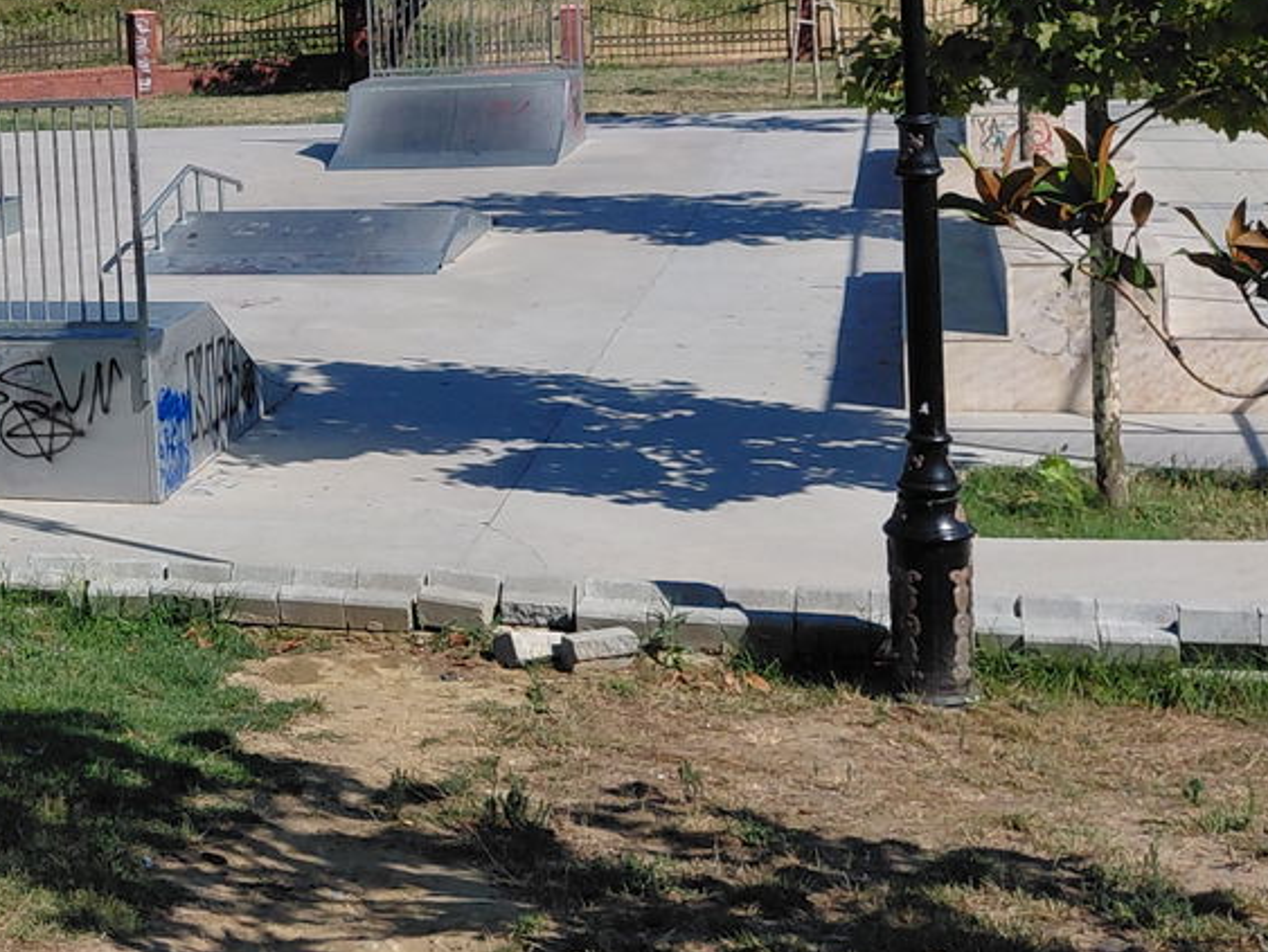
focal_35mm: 71
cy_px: 131
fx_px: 2602
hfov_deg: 24.8
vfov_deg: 20.4
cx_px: -245
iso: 50
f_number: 1.8
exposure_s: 1/3876
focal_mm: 4.69
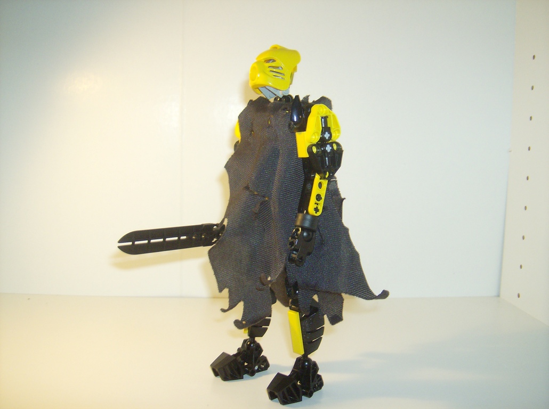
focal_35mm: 36
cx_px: 274
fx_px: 570
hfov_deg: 51.4
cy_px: 204
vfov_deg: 39.5
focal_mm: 6
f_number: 2.8
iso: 200
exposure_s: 1/60
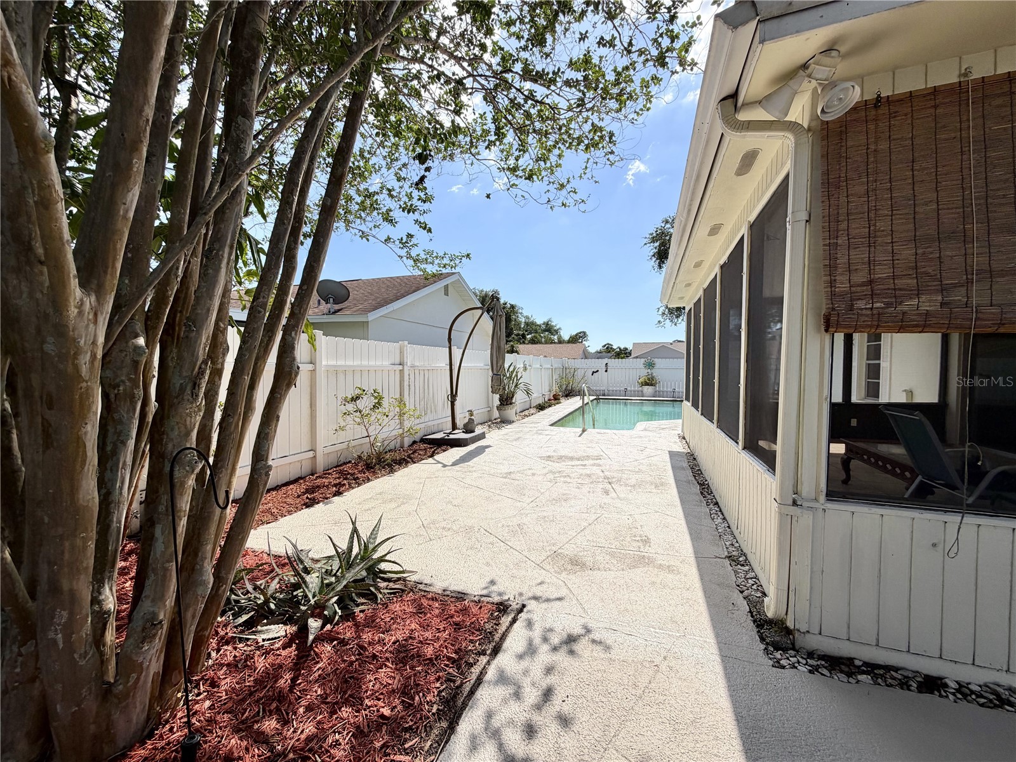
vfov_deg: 85.7
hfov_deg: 102.1
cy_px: 381
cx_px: 508
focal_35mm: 14
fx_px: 411
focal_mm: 2.22
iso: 20
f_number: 2.2
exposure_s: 1/1368
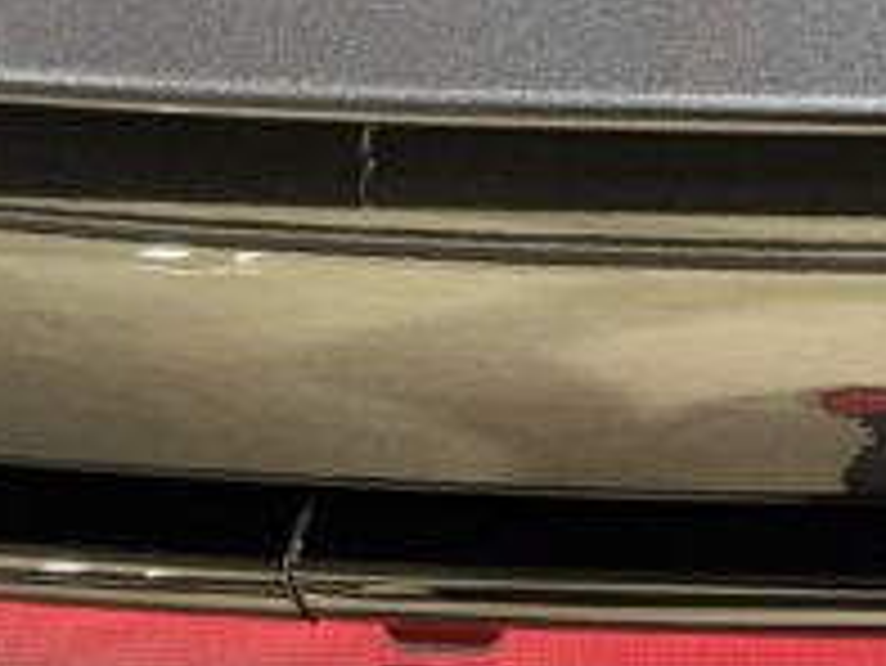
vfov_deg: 10.4
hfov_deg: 14.2
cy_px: -477
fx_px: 3457
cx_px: 1052
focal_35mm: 135
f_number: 1.6
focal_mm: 5.96
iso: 160
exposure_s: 1/60
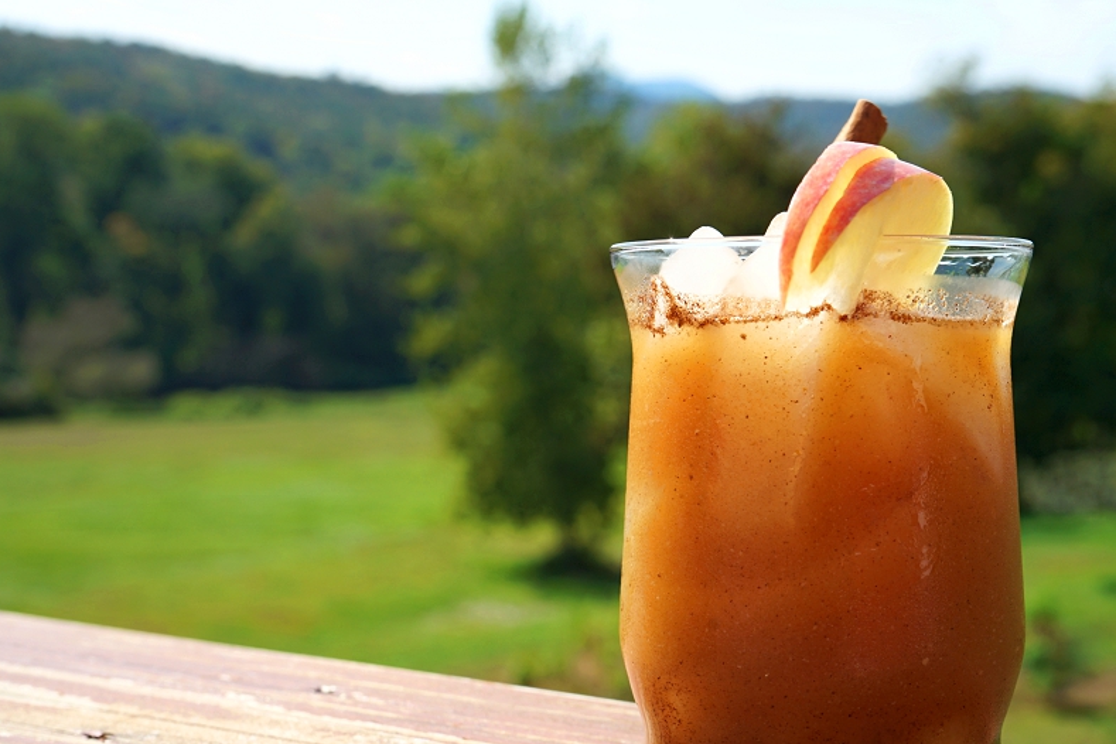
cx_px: 641
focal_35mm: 57
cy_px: 392
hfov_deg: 35.0
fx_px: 1767
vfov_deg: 23.8
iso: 100
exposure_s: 1/160
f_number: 9
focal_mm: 45
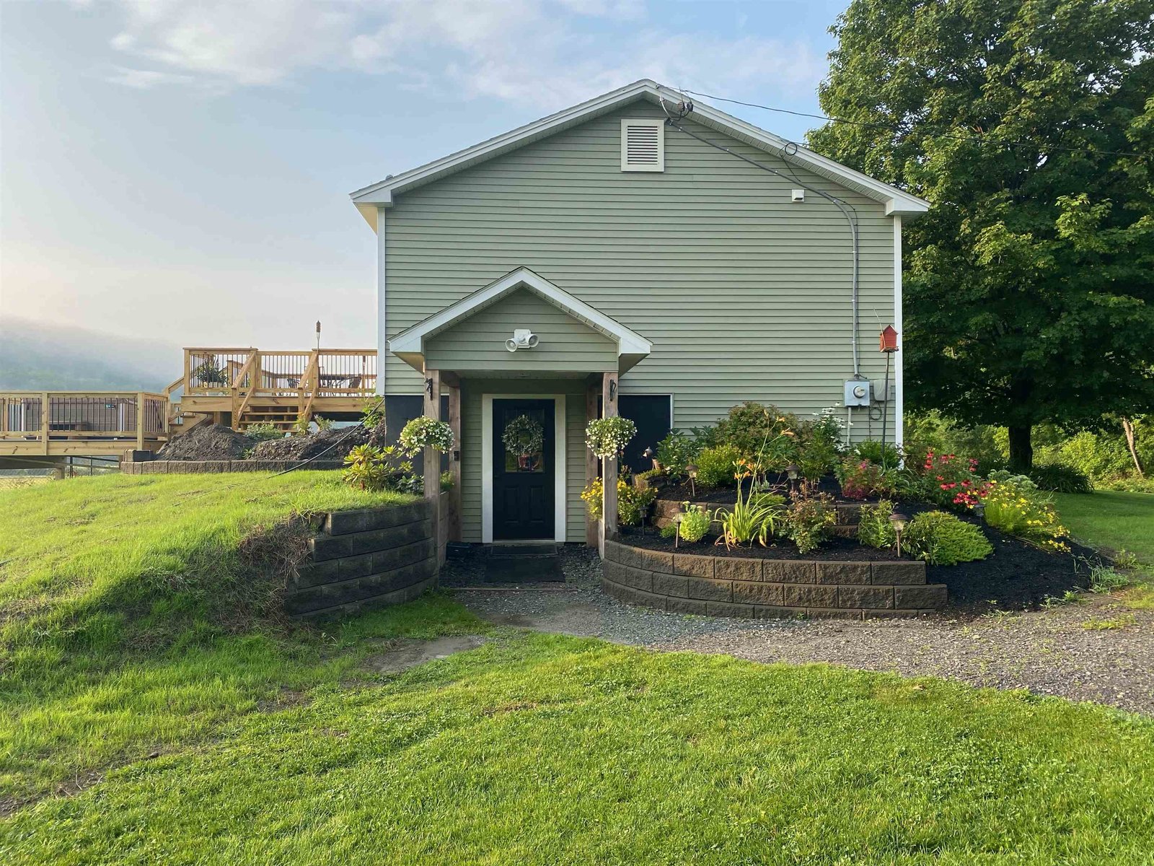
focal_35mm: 26
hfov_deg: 67.3
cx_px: 577
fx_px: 867
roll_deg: -0.1
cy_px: 433
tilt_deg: +0.7
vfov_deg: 53.1
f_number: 1.8
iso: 32
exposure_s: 1/822
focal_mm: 4.25
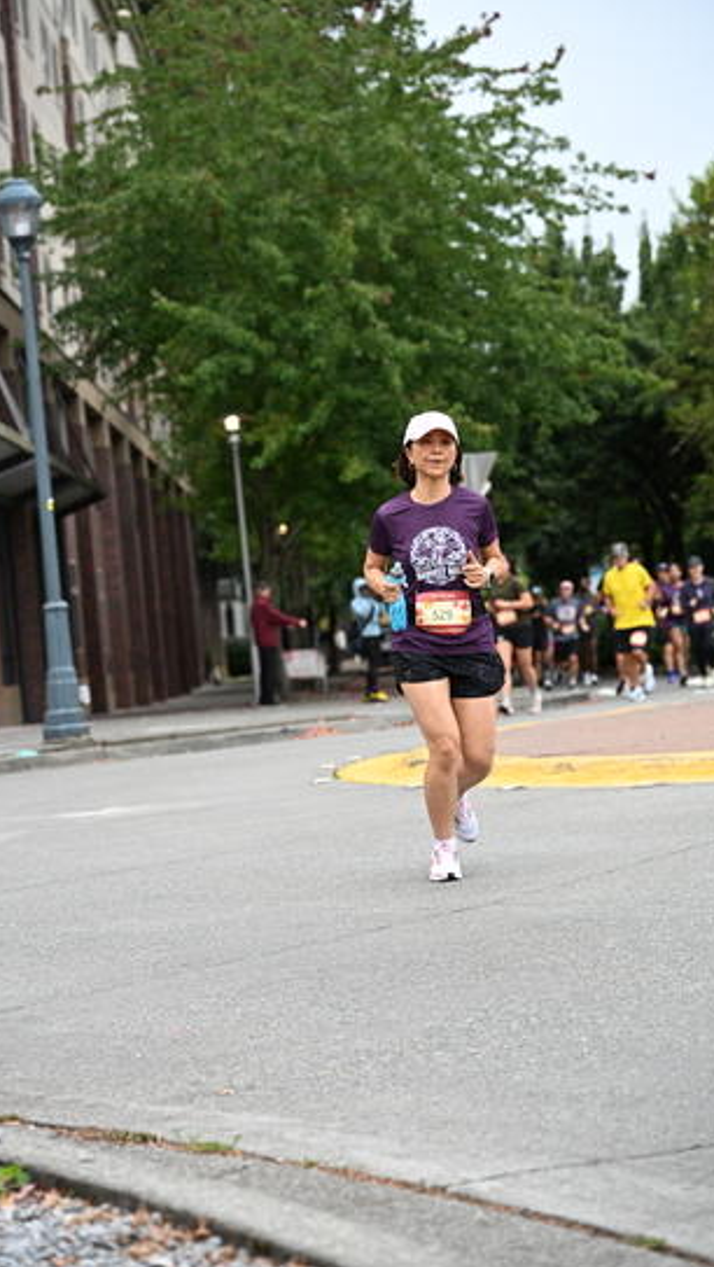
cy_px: 635
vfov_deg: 24.4
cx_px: 335
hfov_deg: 13.9
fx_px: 2924
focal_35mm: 87
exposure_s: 1/800
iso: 1600
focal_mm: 82
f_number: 4
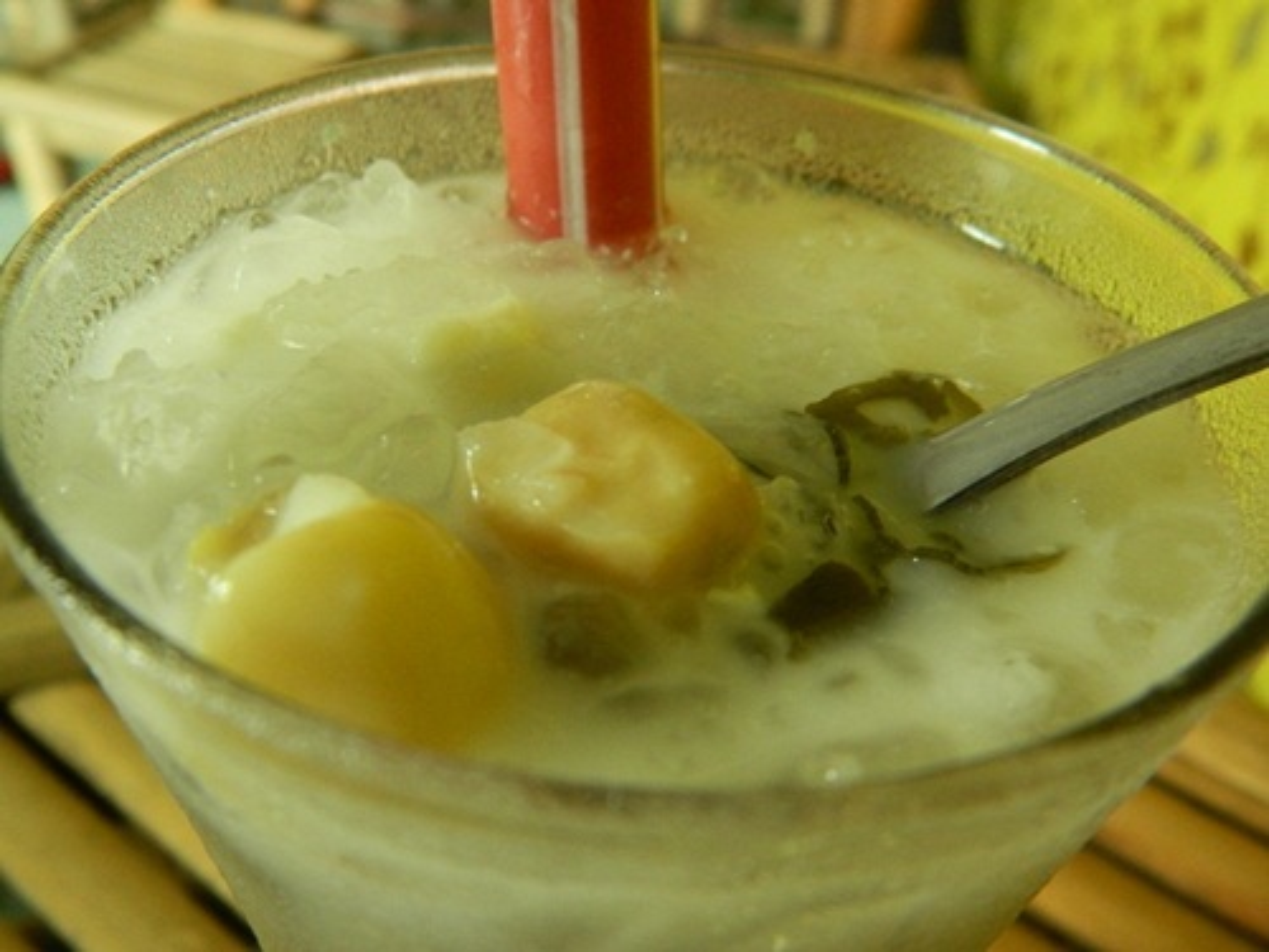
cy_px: 476
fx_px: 1283
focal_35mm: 35
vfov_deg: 40.7
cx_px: 634
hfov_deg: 52.6
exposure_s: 1/30
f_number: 3.3
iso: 400
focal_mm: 6.2
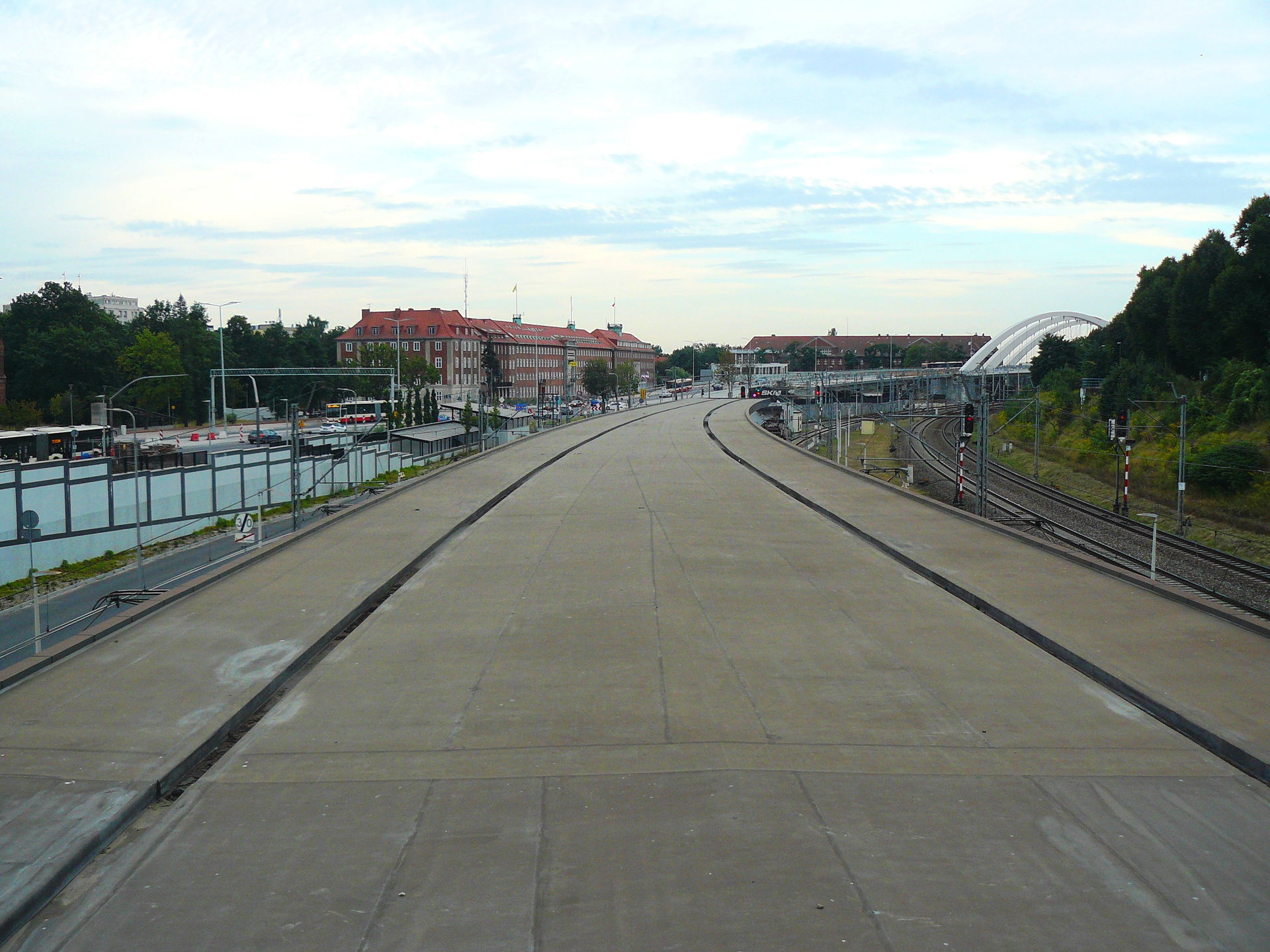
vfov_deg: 39.7
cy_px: 476
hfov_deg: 51.4
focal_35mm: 36
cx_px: 635
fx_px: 1321
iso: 100
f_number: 3.2
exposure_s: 1/100
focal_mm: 6
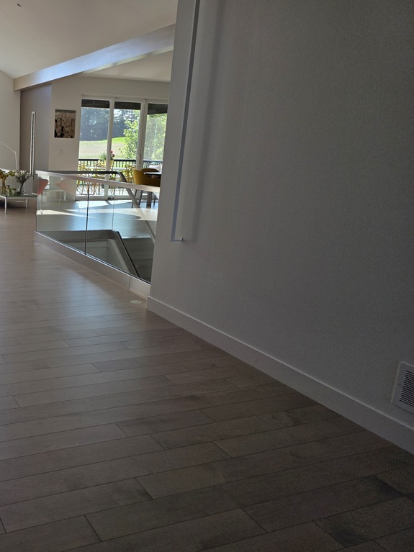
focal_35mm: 32
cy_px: 282
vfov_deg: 56.8
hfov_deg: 40.4
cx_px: 32
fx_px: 510
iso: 32
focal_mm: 6.3
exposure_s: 1/359
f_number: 1.7
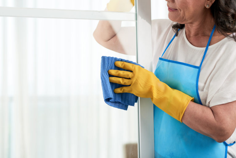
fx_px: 558
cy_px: 79
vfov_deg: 16.1
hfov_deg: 23.9
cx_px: 118
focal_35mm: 85
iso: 160
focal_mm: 85
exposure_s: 1/250
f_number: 4
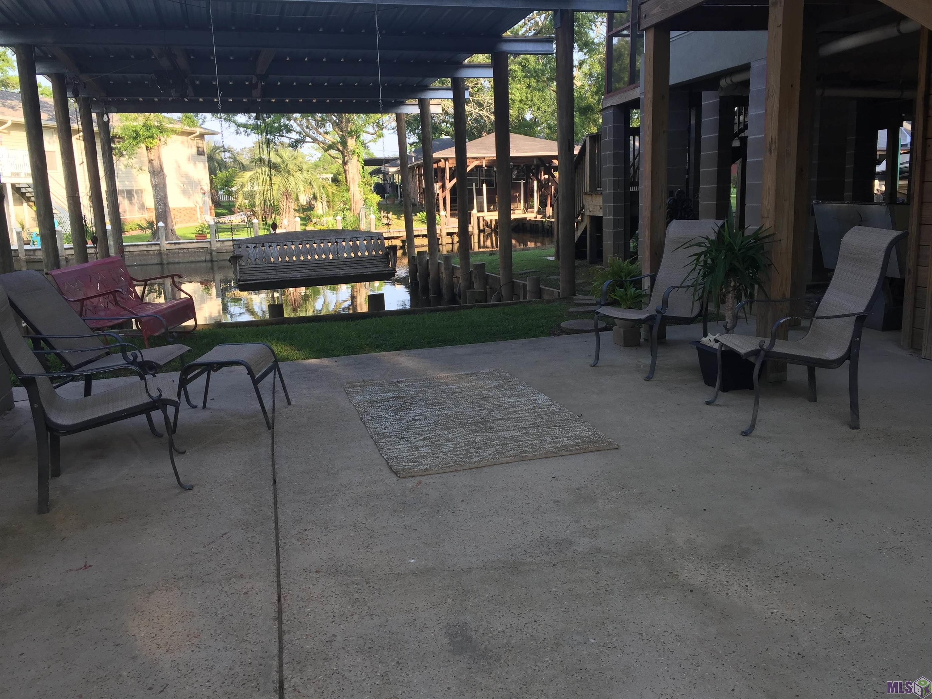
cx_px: 466
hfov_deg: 61.7
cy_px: 350
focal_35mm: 29
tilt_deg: -10.0
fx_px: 781
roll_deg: +1.9
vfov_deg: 48.2
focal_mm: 4.15
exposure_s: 1/157
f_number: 2.2
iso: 32
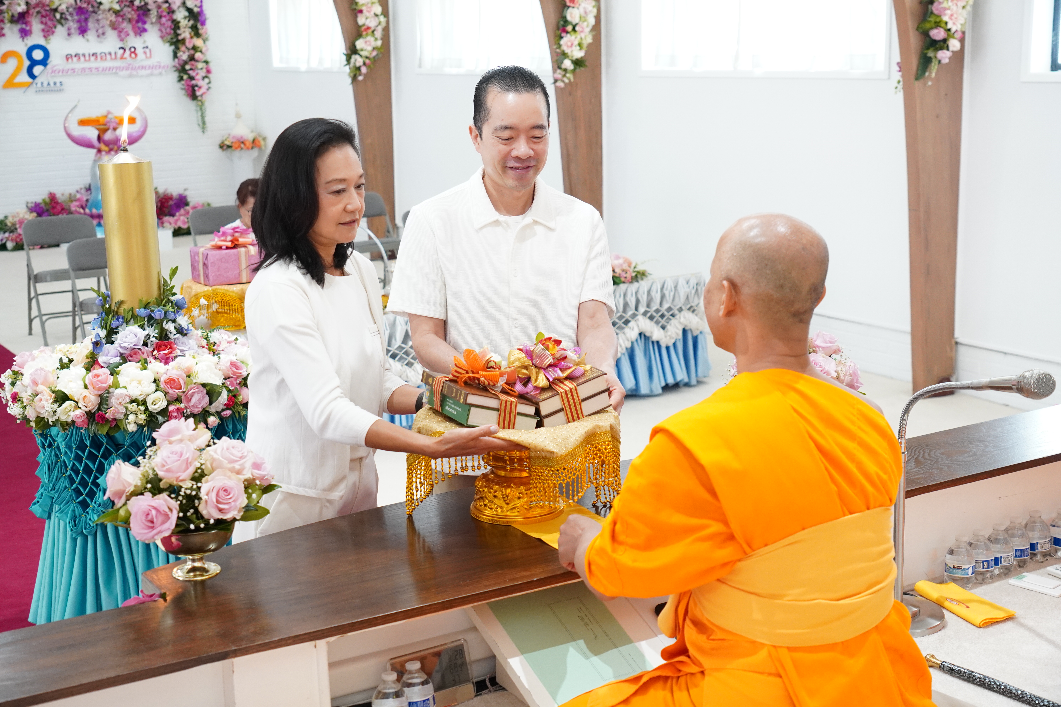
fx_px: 1503
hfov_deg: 38.9
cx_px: 530
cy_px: 354
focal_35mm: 51
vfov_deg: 26.5
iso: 1600
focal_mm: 34
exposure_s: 1/125
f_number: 3.5
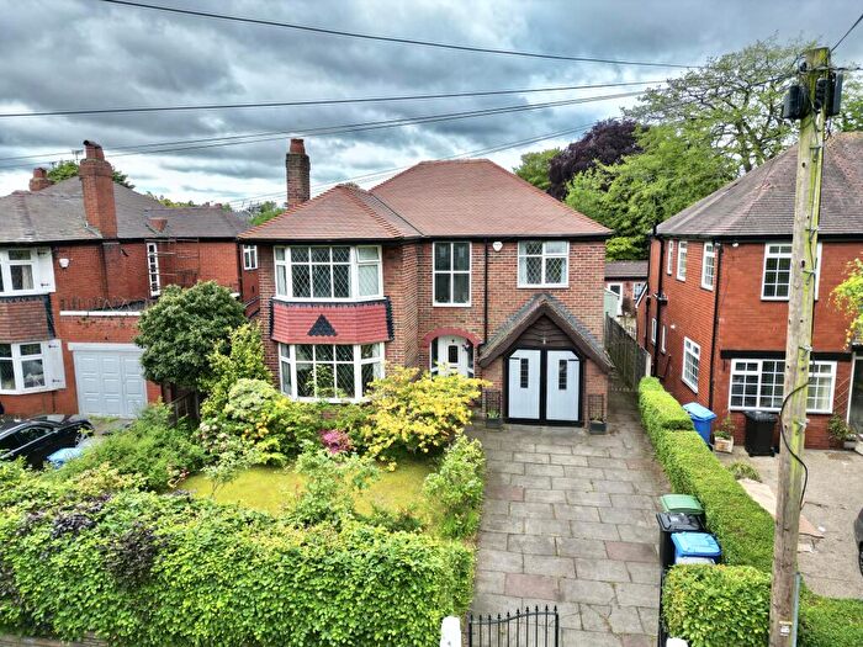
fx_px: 598
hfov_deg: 71.6
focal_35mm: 24
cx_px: 432
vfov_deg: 56.8
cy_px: 324
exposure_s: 1/1500
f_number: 1.7
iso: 100
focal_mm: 6.72
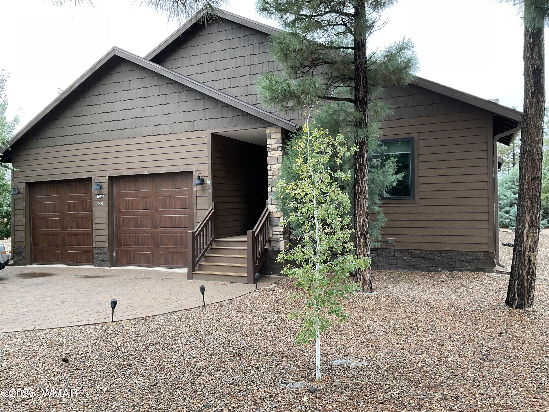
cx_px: 274
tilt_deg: -0.5
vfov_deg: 48.2
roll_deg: +1.6
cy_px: 206
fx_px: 460
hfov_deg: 61.7
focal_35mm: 29
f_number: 1.8
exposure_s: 1/123
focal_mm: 3
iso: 16
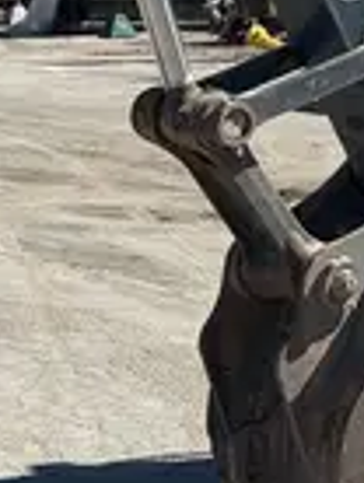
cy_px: -229
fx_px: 1929
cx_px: 763
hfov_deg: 9.9
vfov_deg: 13.5
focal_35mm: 138
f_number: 1.5
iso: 50
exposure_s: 1/4274
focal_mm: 5.7
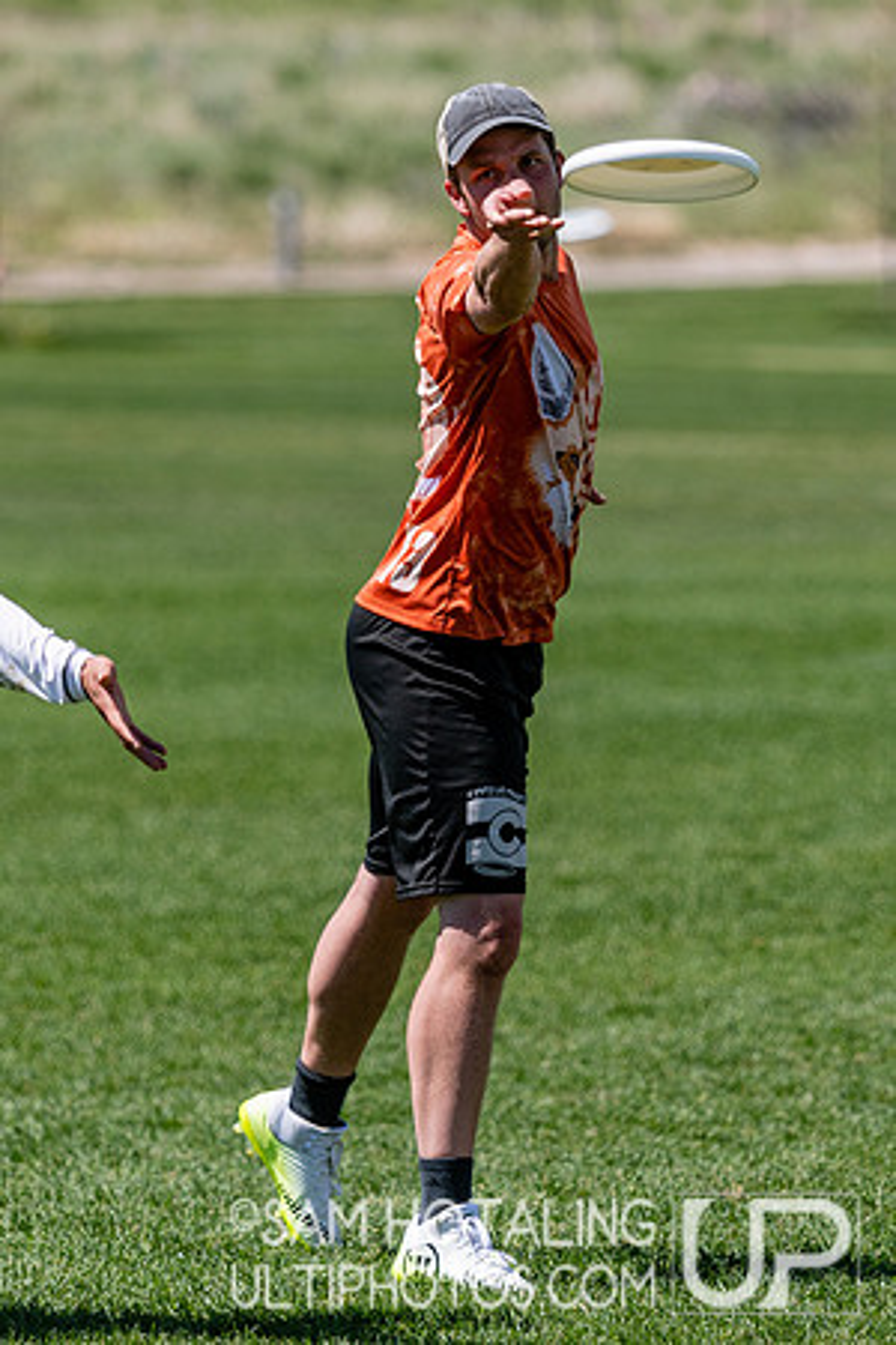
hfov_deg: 3.3
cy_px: 612
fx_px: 15632
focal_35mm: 419
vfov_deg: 4.9
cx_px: 489
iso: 100
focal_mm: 160
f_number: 2.8
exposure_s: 1/2500
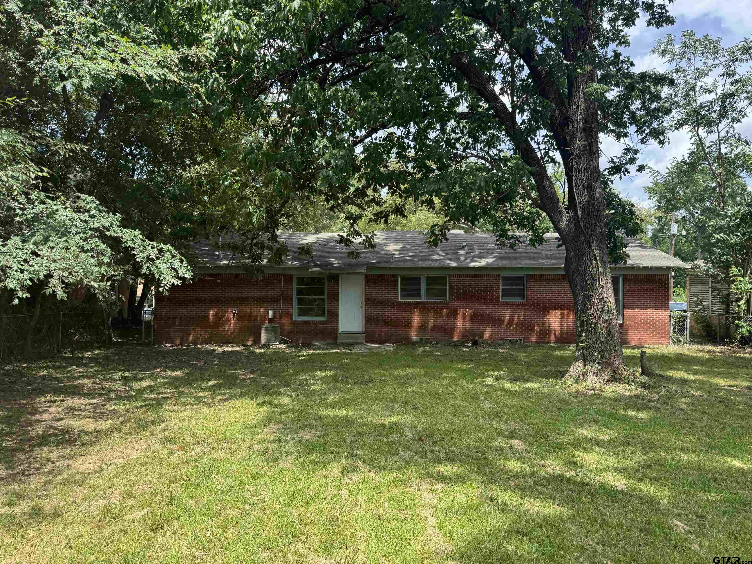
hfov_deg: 71.6
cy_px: 282
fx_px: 521
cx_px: 376
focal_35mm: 24
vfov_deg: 56.8
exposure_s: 1/1112
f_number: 1.78
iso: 80
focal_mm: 6.76
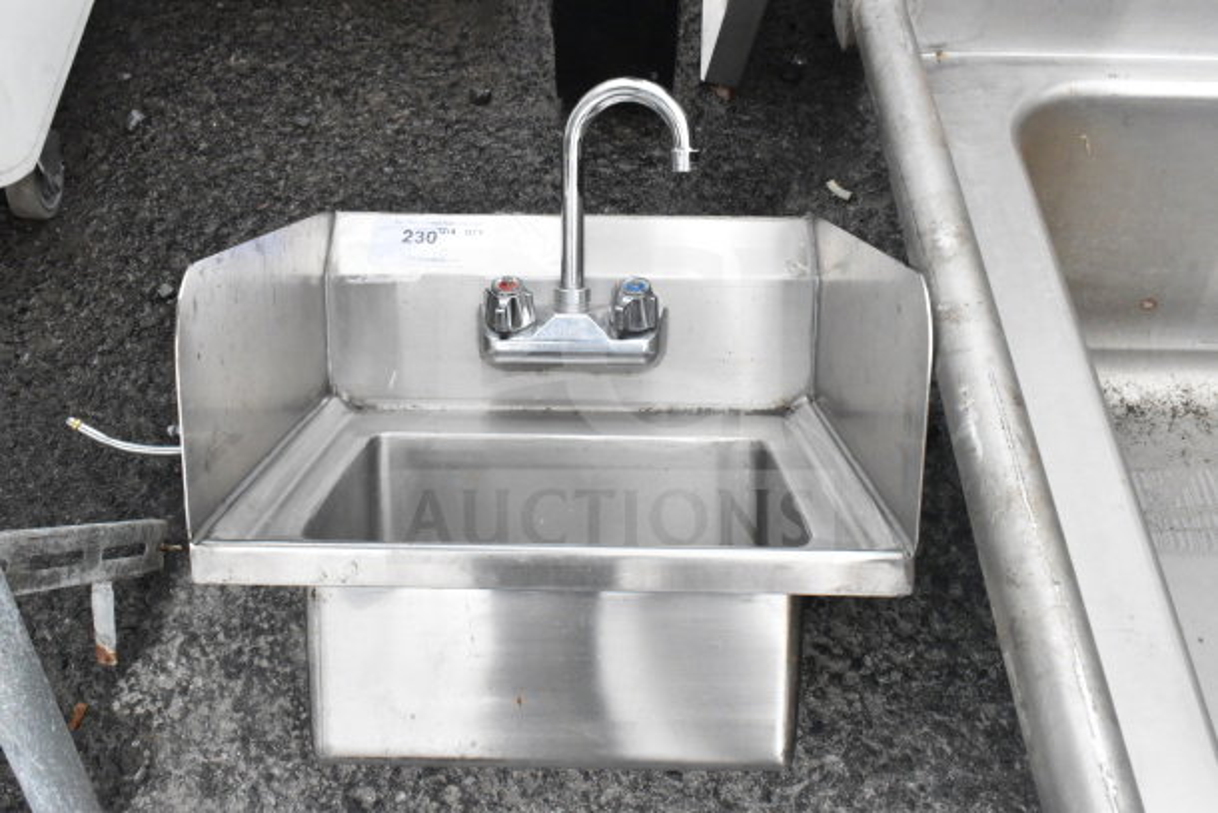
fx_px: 1269
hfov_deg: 51.3
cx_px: 609
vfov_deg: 35.5
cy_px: 406
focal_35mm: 38
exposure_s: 1/1000
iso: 6400
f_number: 16
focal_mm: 25
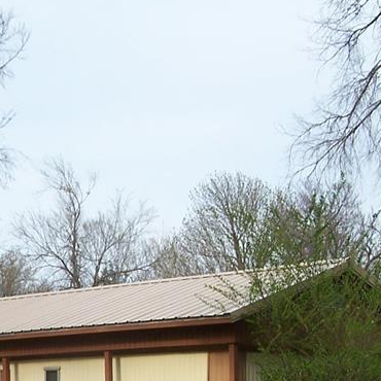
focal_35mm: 93
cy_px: 383
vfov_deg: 18.2
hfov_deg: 18.2
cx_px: -1
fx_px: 1158
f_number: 2.8
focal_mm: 6.3
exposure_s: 1/350
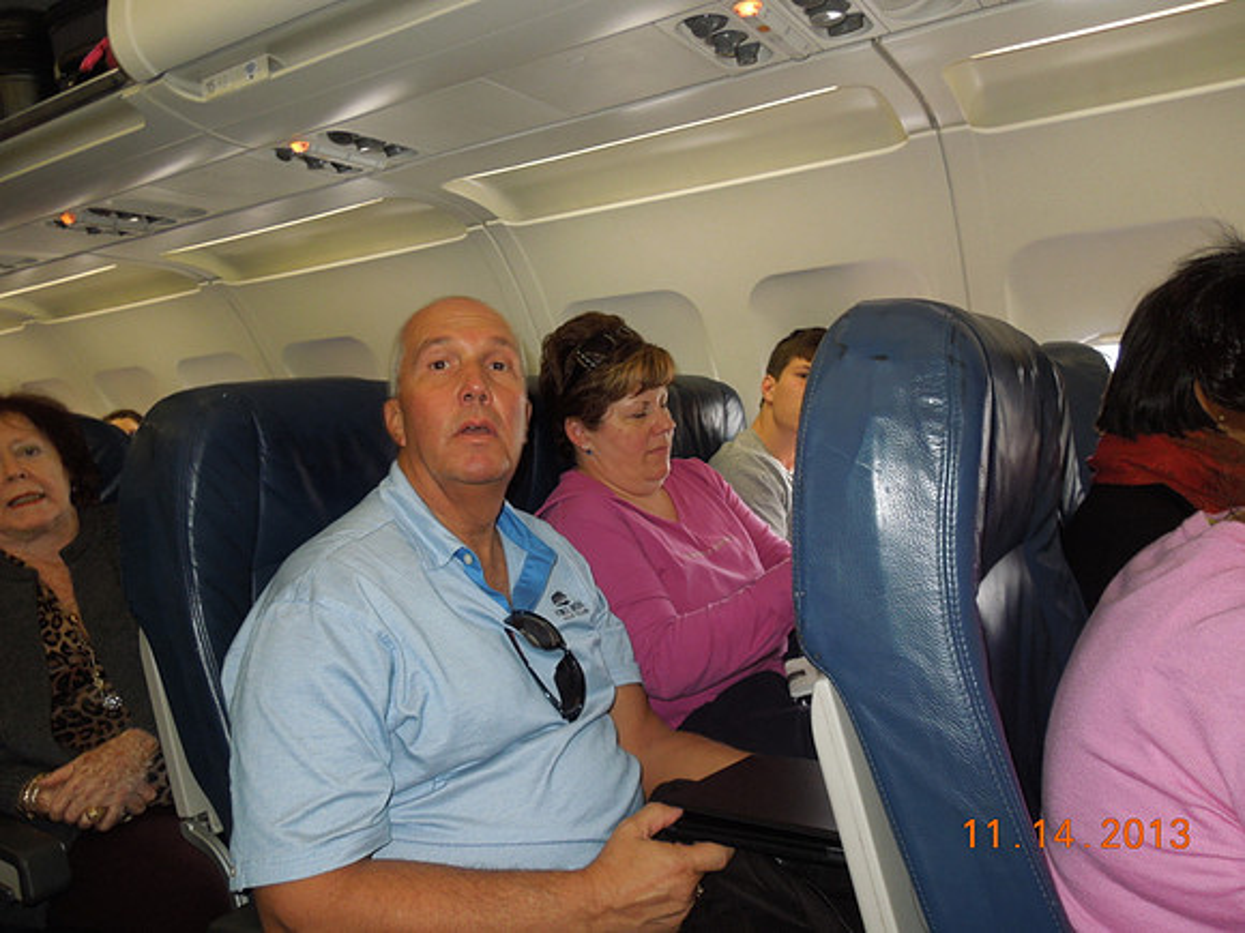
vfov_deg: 54.9
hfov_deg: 69.4
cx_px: 622
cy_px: 466
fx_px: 899
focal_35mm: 25
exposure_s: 1/30
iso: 200
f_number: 3.3
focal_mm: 4.5
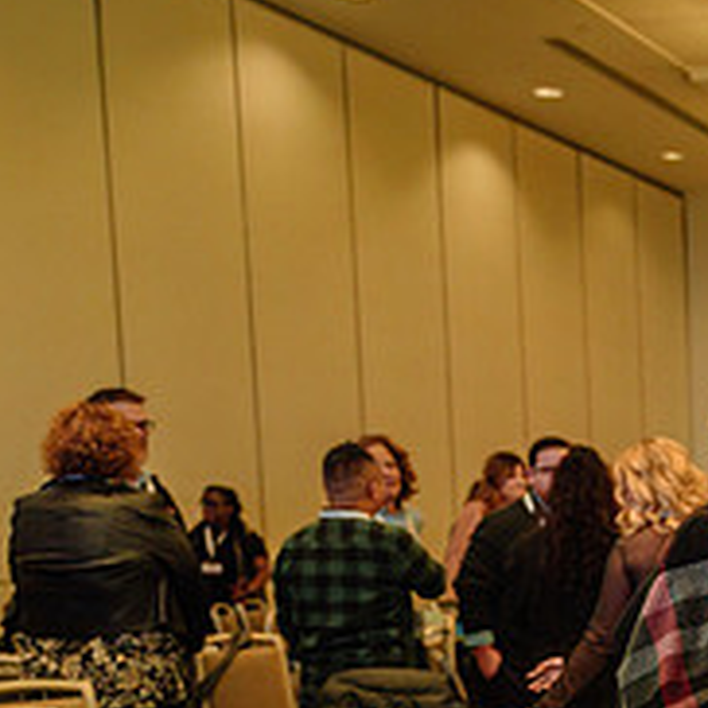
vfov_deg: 22.6
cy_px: 726
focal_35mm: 73
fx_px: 1689
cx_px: 1081
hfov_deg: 20.2
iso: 3200
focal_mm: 27
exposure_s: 1/200
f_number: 2.8
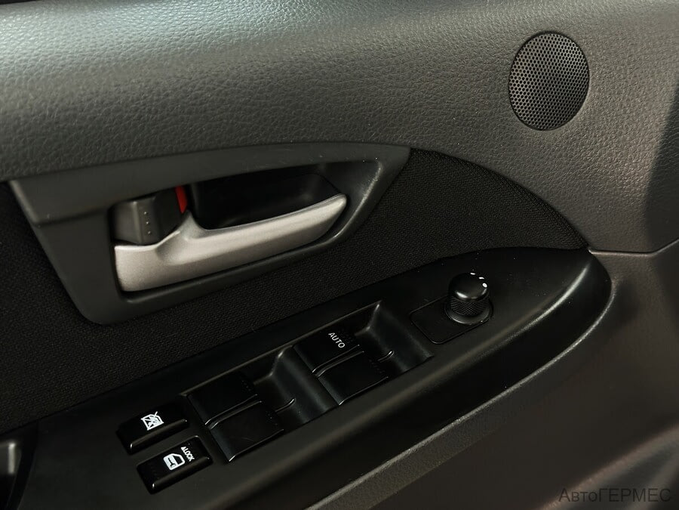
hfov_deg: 39.7
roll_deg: +4.3
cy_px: 255
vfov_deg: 30.3
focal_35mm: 48
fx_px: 942
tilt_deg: -33.8
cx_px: 340
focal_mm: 6.86
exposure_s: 1/33
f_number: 1.78
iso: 320
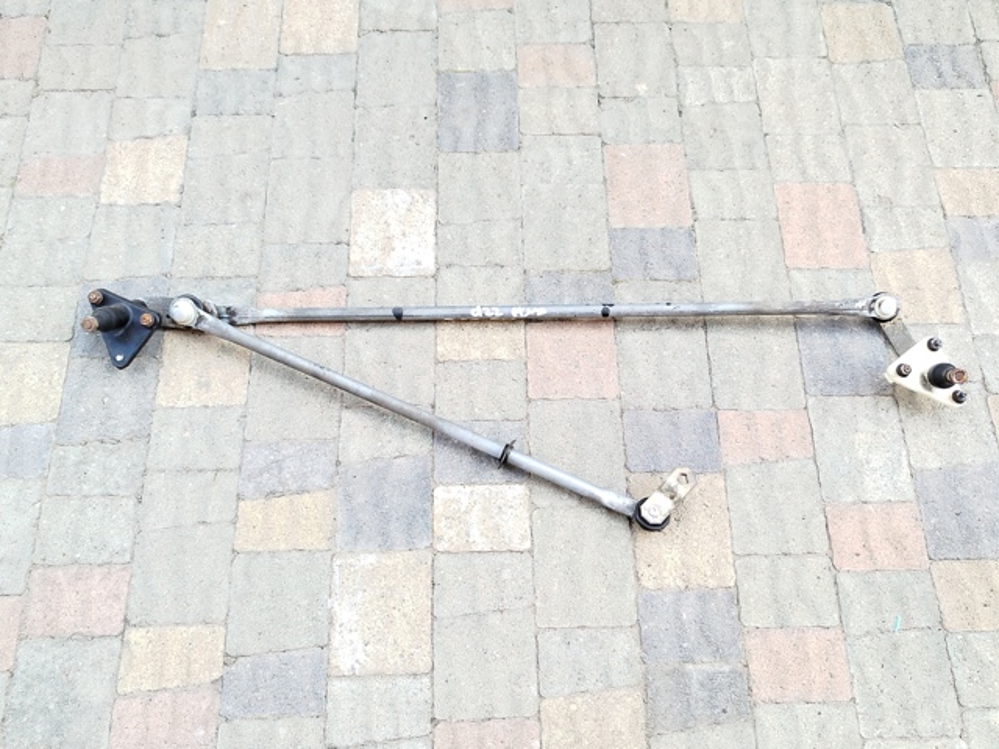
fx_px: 895
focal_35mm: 31
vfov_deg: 45.4
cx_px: 500
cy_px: 374
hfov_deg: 58.4
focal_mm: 5.31
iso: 80
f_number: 1.7
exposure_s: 1/50
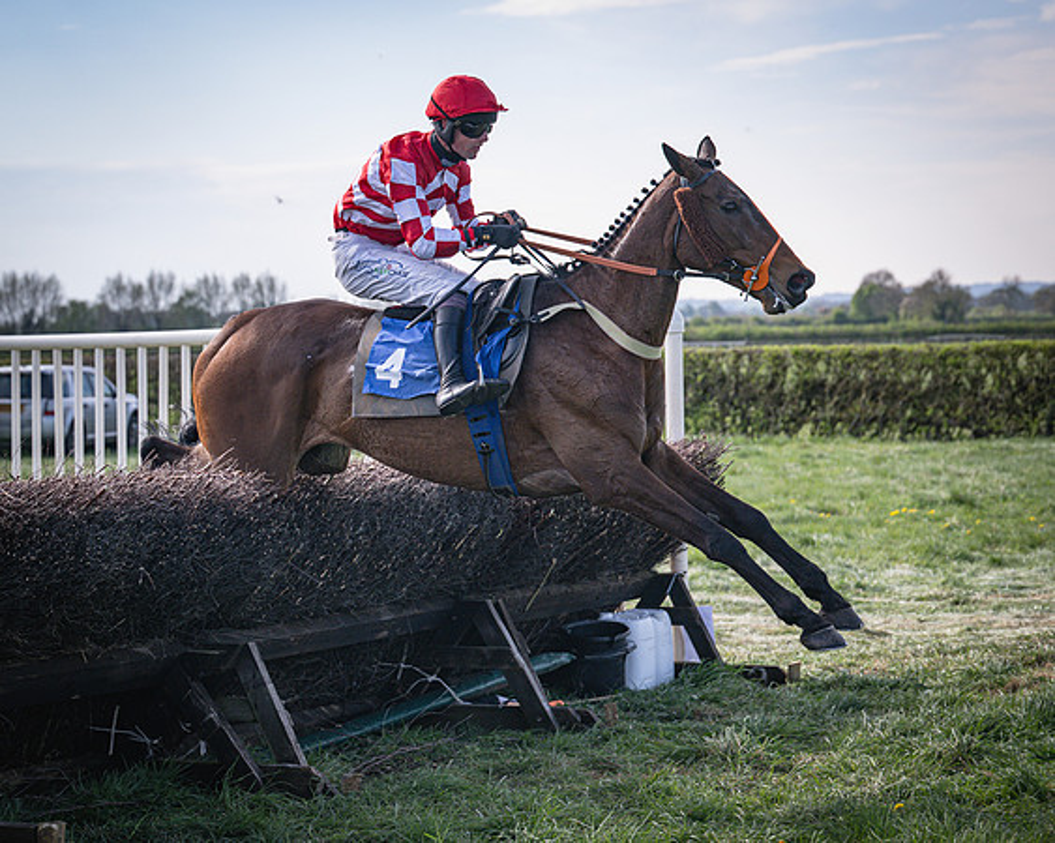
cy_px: 422
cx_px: 416
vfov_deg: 15.9
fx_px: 3027
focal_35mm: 97
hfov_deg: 19.7
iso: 400
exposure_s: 1/2500
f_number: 4
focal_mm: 75
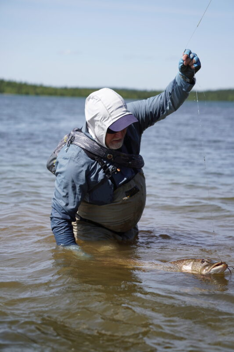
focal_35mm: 84
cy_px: 176
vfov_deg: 24.2
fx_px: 819
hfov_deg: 16.3
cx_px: 117
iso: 100
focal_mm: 56
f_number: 2.5
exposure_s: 1/3200
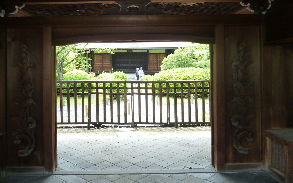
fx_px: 256
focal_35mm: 32
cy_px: 64
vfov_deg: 39.1
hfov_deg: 59.5
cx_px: 132
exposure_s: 1/60
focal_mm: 4.1
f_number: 3.3
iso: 125
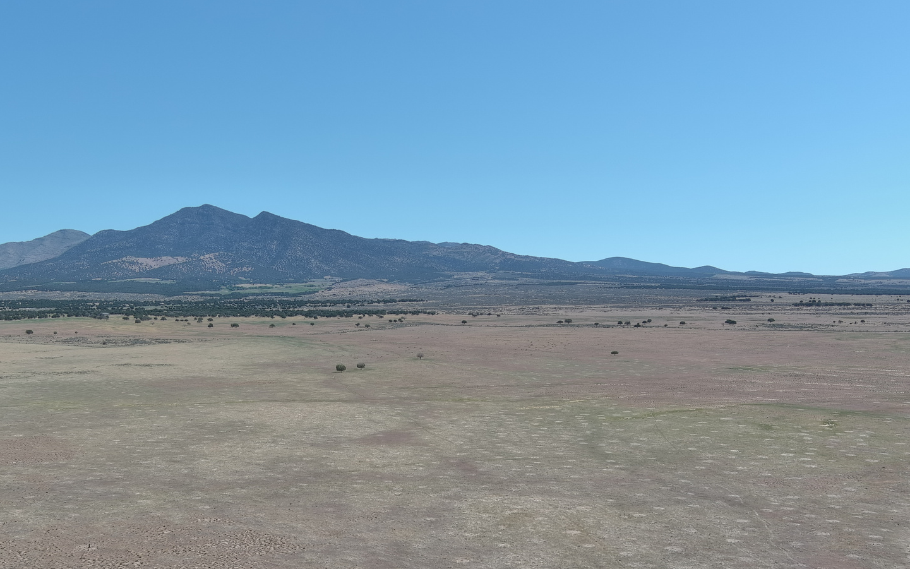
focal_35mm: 42
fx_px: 1042
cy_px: 407
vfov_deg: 30.2
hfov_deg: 46.8
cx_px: 351
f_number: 2.8
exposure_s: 1/1250
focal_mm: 10.13
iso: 100
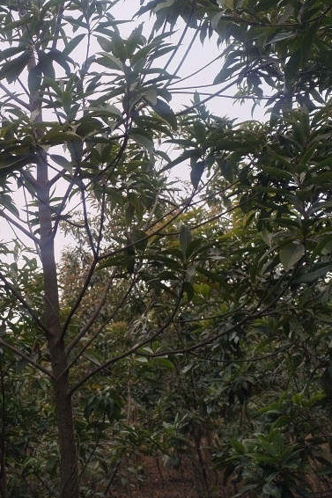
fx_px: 706
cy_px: 197
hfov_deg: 25.8
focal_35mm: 51
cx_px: 50
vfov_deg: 38.7
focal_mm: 4.75
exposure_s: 1/417
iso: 100
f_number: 1.8
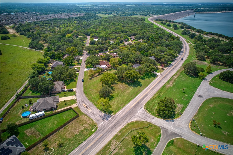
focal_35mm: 22
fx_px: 142
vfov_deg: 57.2
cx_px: 116
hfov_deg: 78.6
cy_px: 78
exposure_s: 1/80
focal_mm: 8.38
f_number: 2.8
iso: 100
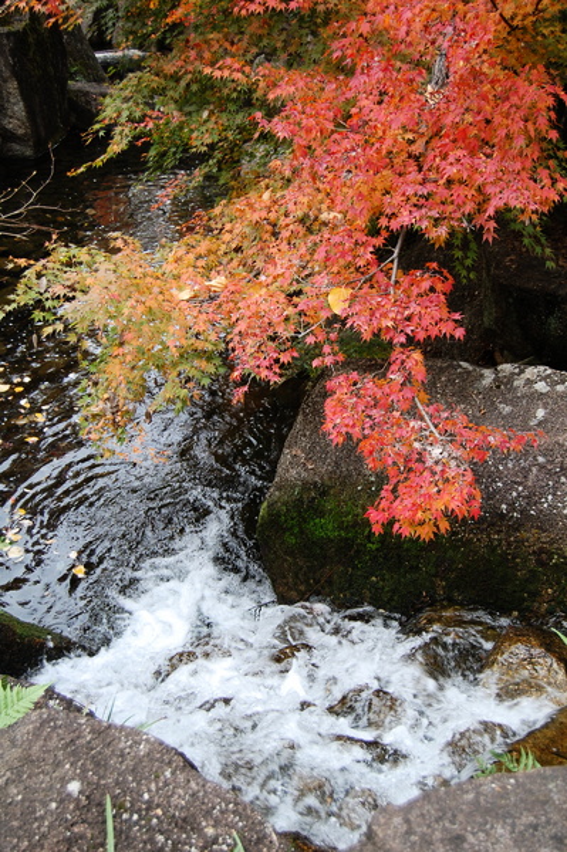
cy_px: 426
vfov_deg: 46.4
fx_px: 994
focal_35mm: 42
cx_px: 284
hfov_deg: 31.8
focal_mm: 28
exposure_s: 1/80
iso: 200
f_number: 4.5
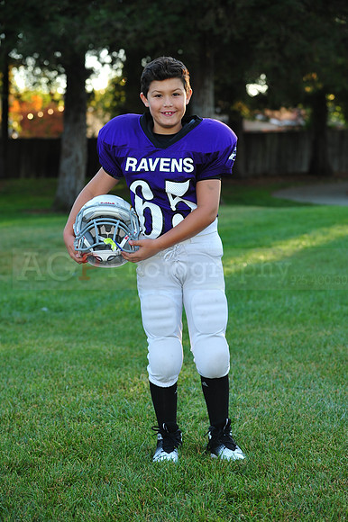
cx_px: 174
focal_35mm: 95
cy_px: 261
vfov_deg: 21.5
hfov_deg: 14.4
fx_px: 1379
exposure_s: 1/100
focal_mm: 95
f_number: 4.5
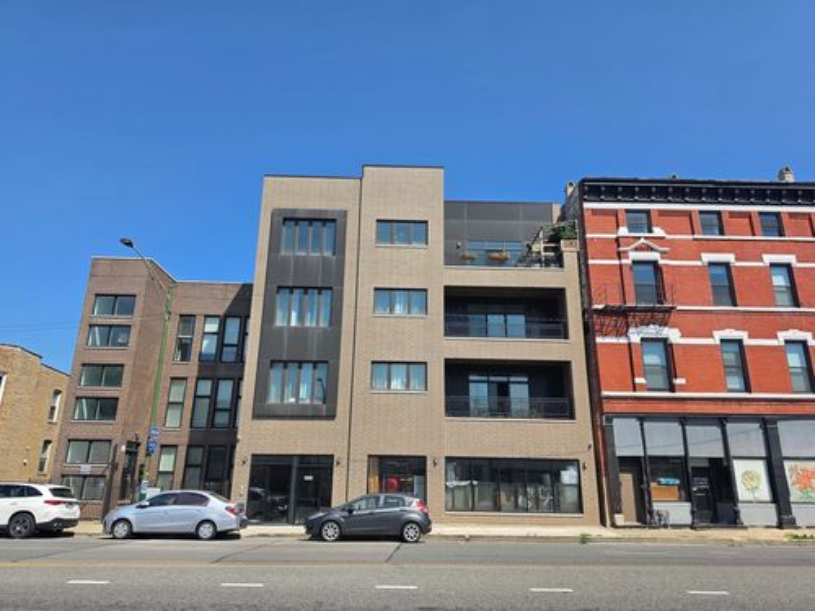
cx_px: 408
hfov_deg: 73.9
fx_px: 542
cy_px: 306
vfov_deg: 58.9
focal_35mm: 23
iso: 64
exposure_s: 1/5955
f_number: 1.4
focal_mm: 6.5
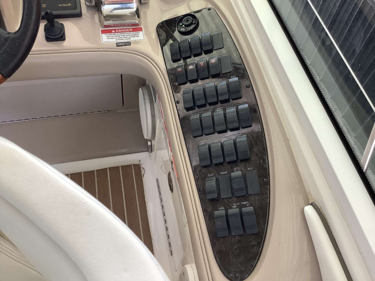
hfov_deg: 58.4
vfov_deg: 45.4
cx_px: 188
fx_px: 336
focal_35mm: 31
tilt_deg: -52.6
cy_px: 140
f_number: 2.4
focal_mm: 3.3
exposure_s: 1/60
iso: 100
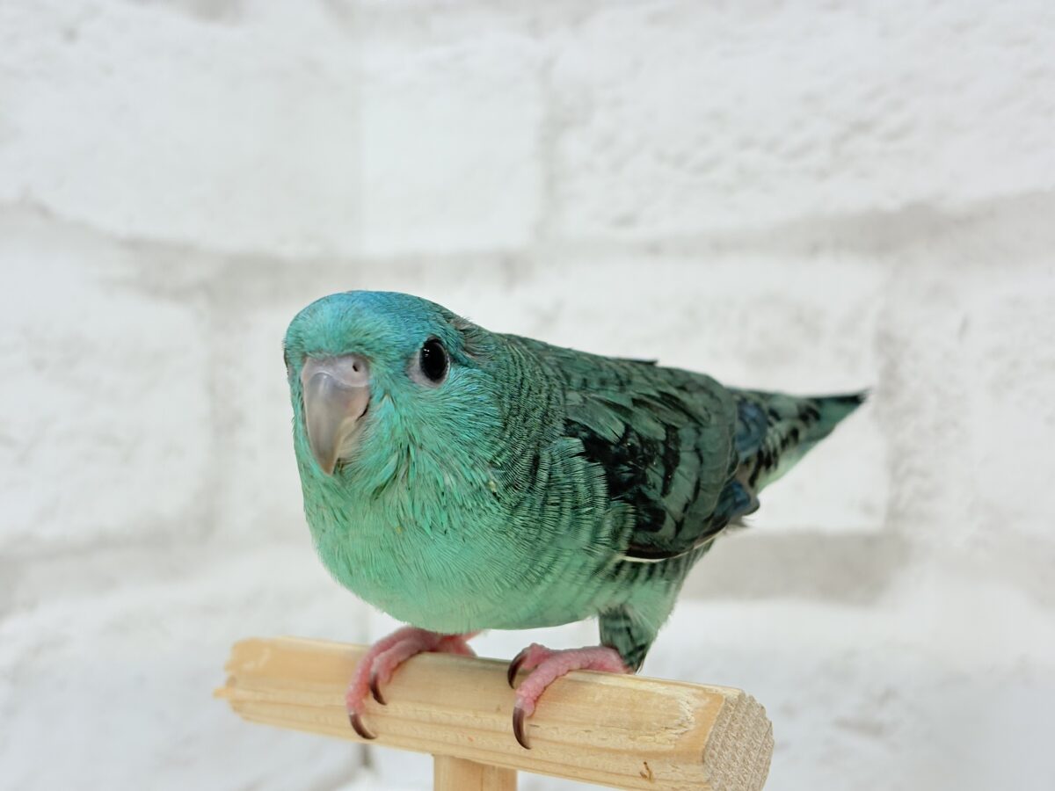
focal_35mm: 52
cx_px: 528
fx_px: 1585
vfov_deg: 28.0
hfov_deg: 36.8
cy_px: 396
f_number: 1.6
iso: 80
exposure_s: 1/100
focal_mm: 5.96
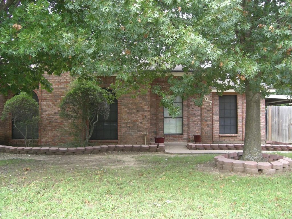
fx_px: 321
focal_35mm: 38
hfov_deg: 49.0
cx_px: 146
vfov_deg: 37.7
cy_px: 110
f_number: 2.7
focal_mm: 6.2
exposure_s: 1/60
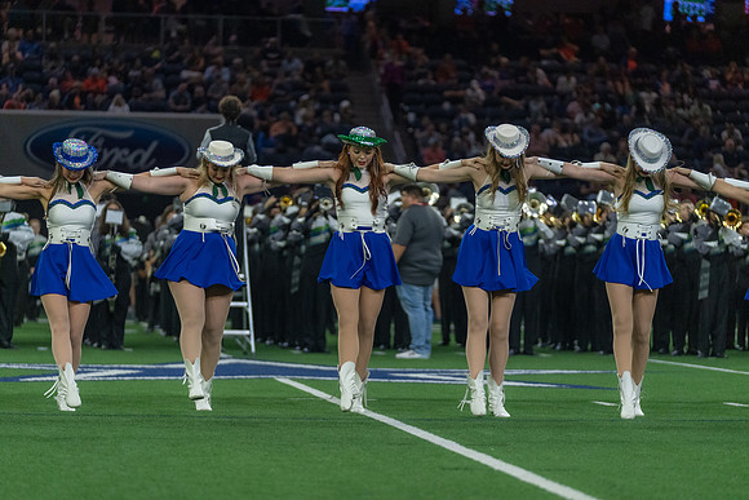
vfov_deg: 9.5
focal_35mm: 144
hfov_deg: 14.2
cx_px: 374
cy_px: 250
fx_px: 2997
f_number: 2.8
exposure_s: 1/1250
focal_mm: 144
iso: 4000
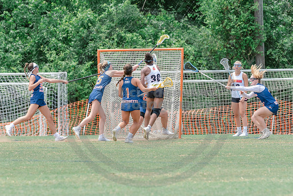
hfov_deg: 4.8
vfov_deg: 3.2
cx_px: 154
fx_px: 3488
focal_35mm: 428
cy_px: 118
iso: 400
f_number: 5
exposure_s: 1/1600
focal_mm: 200
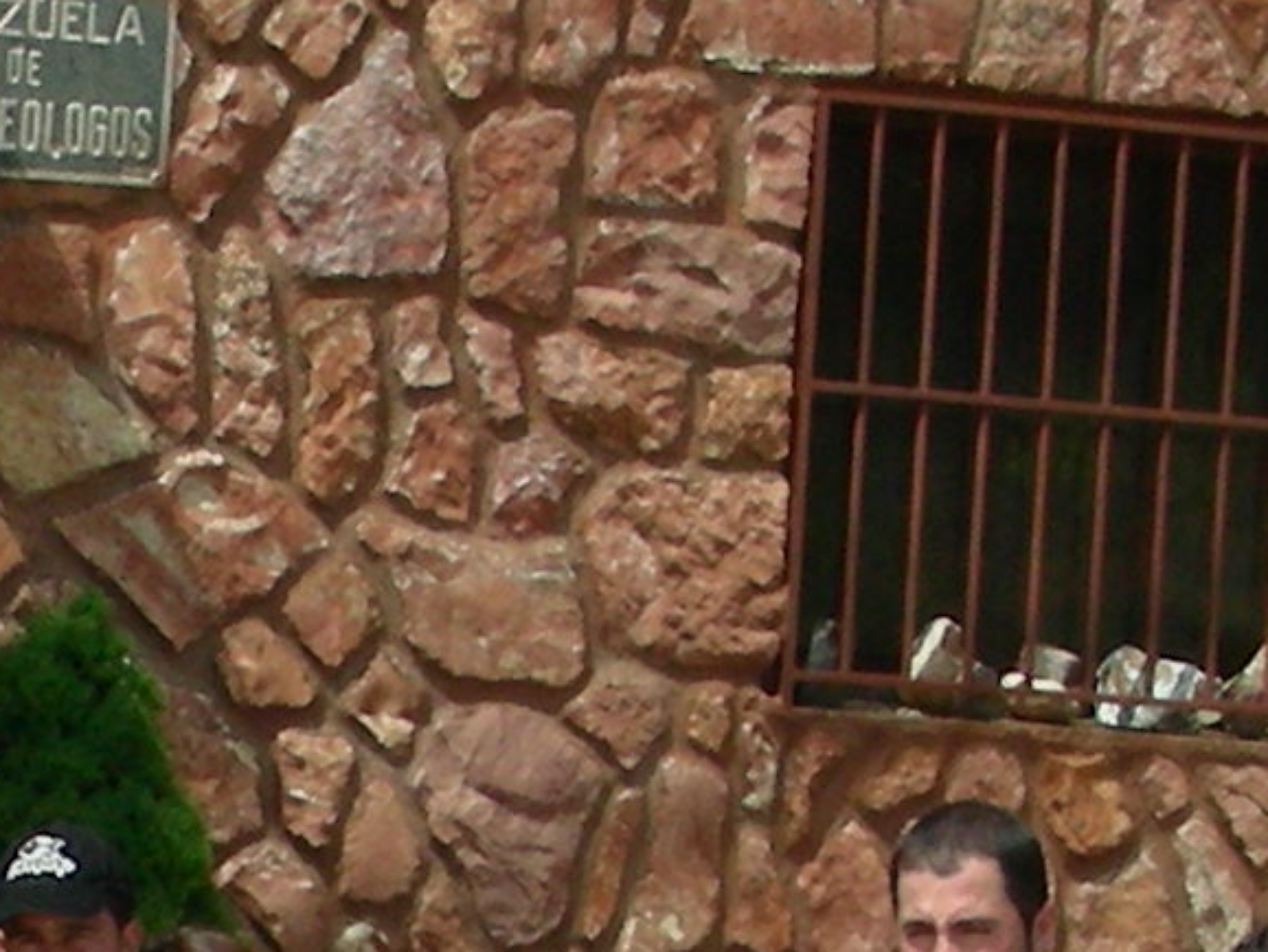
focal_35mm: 185
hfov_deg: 10.6
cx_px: 145
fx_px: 6779
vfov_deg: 7.9
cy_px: 1349
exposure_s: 1/399
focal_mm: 6.3
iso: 50
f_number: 5.6
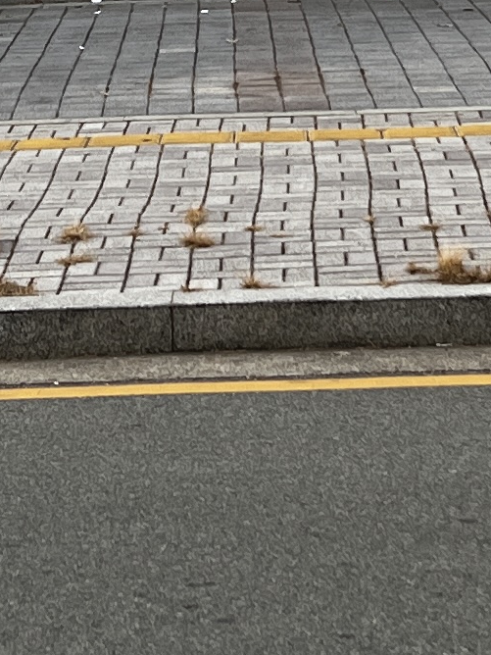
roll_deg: -0.6
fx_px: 2969
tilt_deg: +1.0
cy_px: -320
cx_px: 136
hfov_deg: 9.4
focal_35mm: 157
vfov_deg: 12.0
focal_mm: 5.7
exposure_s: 1/310
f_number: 1.5
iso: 50
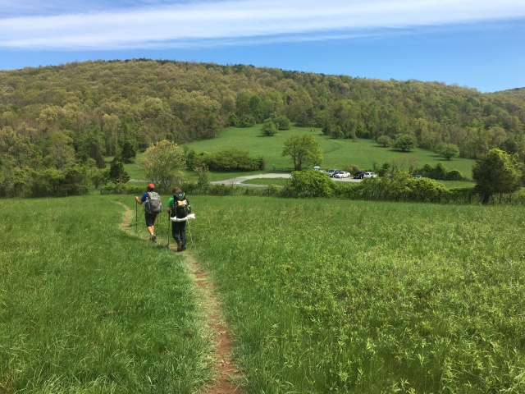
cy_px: 197
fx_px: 440
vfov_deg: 48.2
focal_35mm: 29
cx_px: 262
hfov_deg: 61.7
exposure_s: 1/1304
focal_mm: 4.15
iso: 25
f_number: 2.2
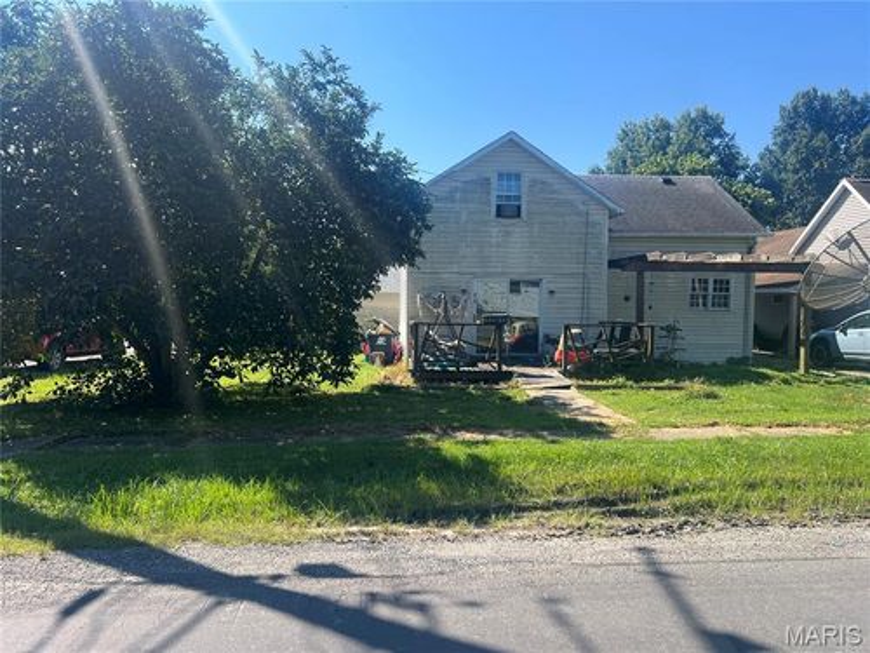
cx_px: 435
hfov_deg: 67.3
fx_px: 653
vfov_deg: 53.1
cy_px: 326
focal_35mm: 26
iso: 50
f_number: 1.5
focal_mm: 5.7
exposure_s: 1/1901
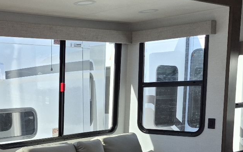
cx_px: -9
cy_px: 161
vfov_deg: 20.1
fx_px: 411
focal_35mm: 62
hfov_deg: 30.3
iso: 50
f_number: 1.8
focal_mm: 5.4
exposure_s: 1/182
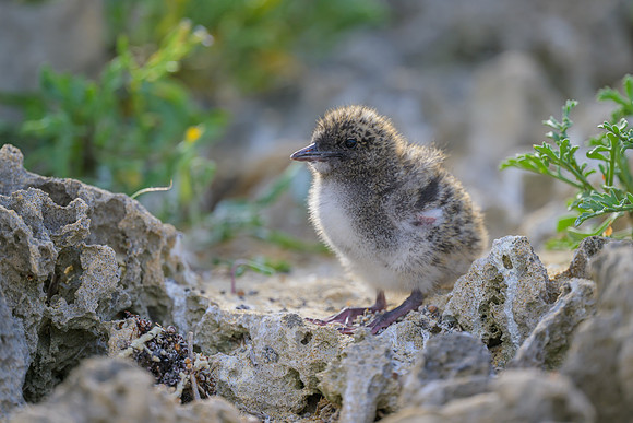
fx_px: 8932
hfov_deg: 4.1
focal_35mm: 508
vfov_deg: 2.7
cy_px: 182
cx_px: 343
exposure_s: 1/2500
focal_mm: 400
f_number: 2.8
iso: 400
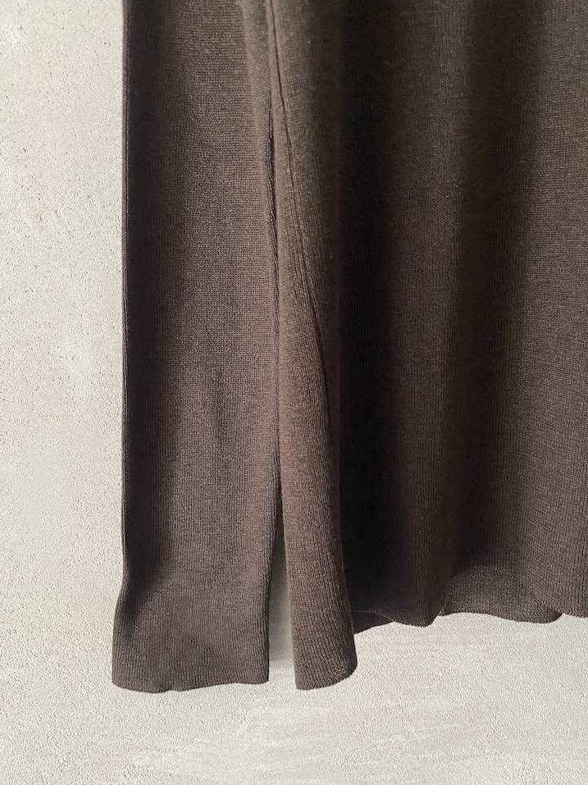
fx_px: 657
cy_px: 419
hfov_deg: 48.1
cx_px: 326
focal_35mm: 29
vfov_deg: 61.6
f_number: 1.8
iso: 200
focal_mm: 4.25
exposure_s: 1/60
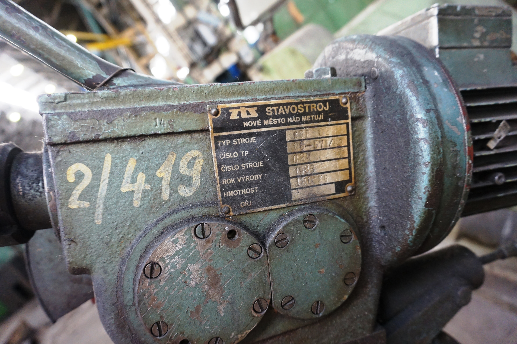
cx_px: 258
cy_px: 172
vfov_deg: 53.1
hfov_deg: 73.8
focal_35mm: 24
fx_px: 344
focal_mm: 16
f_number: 4
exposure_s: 1/60
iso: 1600
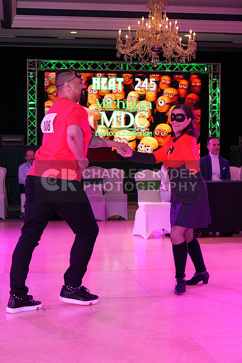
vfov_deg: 31.9
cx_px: 121
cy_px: 182
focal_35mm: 63
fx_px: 635
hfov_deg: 21.6
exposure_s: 1/250
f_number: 5.6
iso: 2500
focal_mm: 63
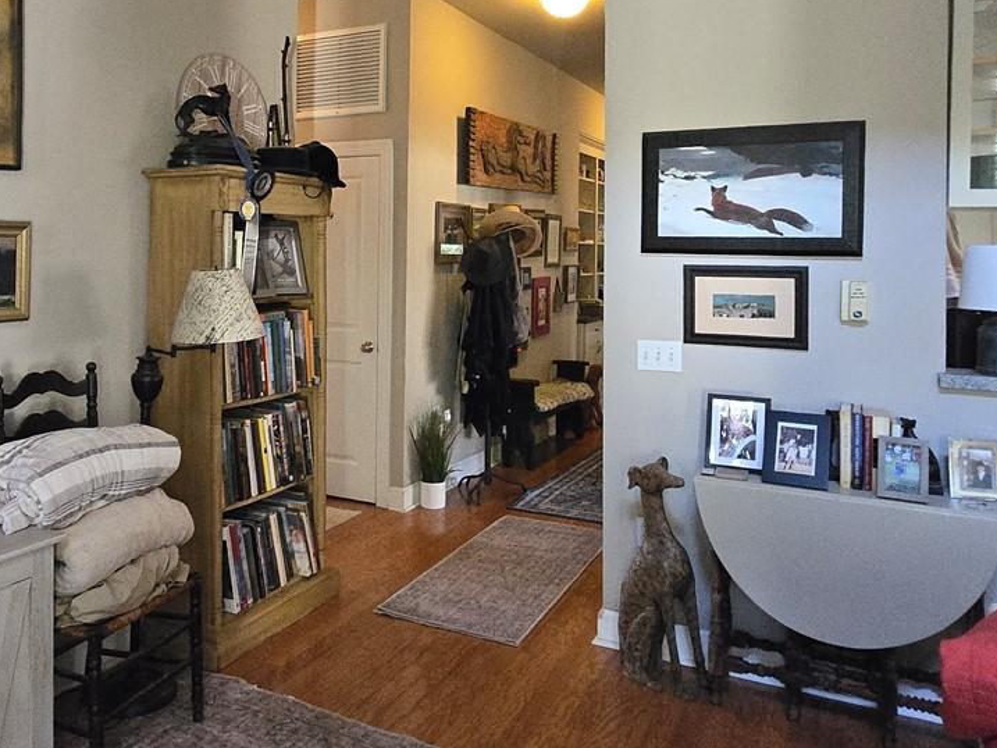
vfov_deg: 47.7
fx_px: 835
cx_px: 395
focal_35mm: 29
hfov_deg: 61.1
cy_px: 270
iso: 1600
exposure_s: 1/60
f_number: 2.2
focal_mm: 1.7
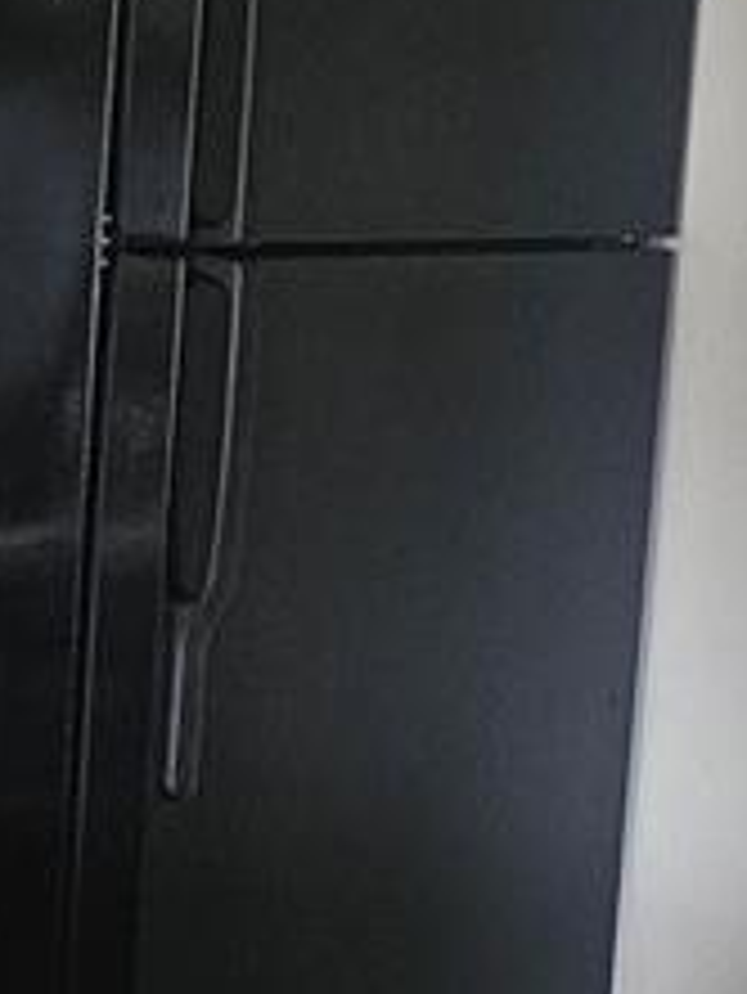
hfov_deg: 10.6
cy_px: 400
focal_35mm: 125
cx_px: -882
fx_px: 3593
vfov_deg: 15.7
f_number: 1.7
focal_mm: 6.3
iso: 250
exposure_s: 1/120
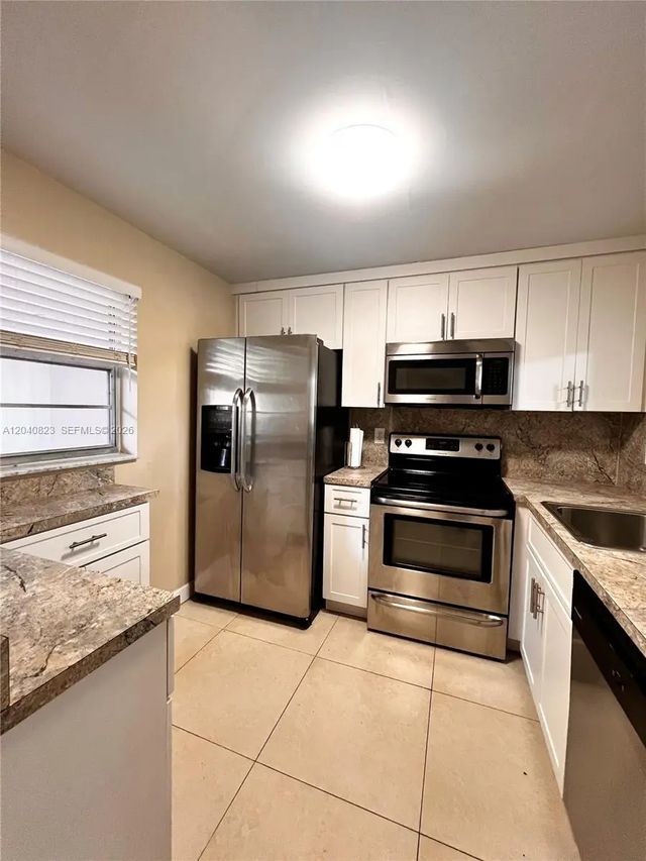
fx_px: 323
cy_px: 430
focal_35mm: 13
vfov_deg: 106.2
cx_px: 323
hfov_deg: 89.9
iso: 200
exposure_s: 1/60
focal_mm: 1.57
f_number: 1.8
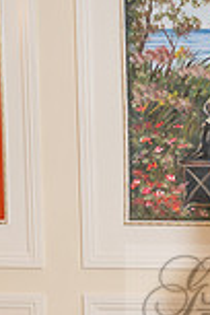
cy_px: 330
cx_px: 311
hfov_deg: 11.0
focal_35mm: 120
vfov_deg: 16.6
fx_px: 1050
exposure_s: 1/200
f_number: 2.8
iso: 320
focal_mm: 24
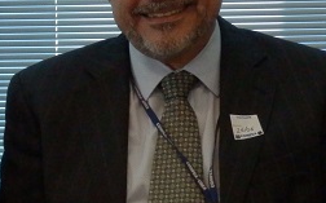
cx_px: -31
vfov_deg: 7.5
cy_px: 147
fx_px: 1553
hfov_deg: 11.8
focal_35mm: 175
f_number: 4.4
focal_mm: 11.9
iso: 800
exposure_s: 1/50
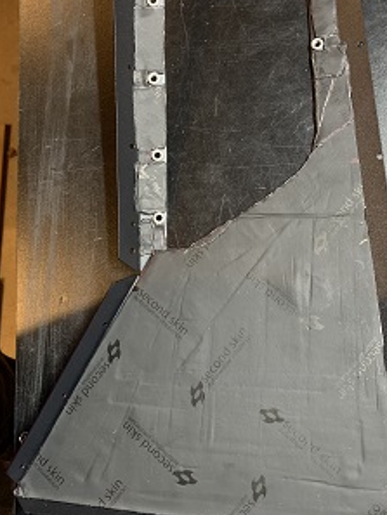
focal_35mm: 35
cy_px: 220
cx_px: 224
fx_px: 521
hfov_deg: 40.6
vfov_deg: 52.4
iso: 500
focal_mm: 4.25
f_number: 1.8
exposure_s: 1/30
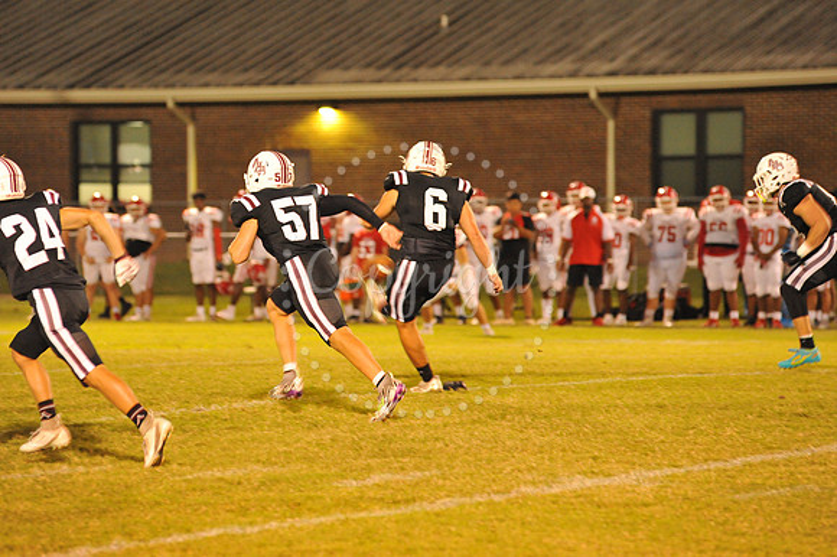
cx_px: 418
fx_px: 4647
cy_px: 278
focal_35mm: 200
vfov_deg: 6.9
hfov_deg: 10.3
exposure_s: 1/160
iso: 5000
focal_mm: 200
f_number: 5
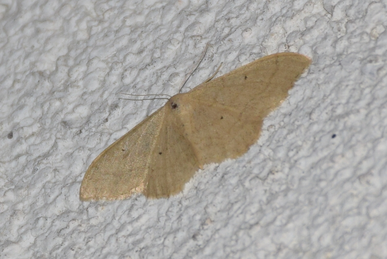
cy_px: 130
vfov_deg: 7.1
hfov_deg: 10.5
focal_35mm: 195
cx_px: 194
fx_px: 2098
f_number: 5.6
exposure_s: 1/60
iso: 320
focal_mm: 130
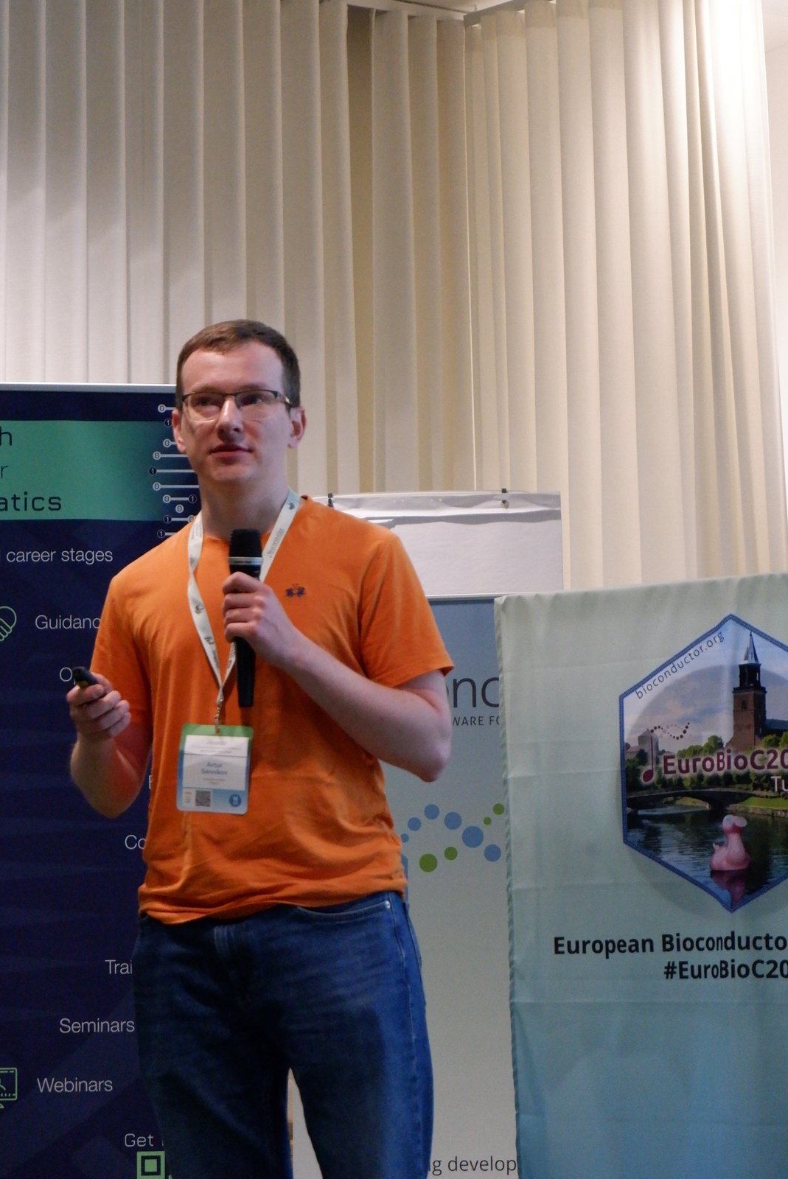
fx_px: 2786
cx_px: 328
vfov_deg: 23.9
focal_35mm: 85
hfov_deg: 16.1
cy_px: 471
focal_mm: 45
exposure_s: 1/125
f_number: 5.6
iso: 5000
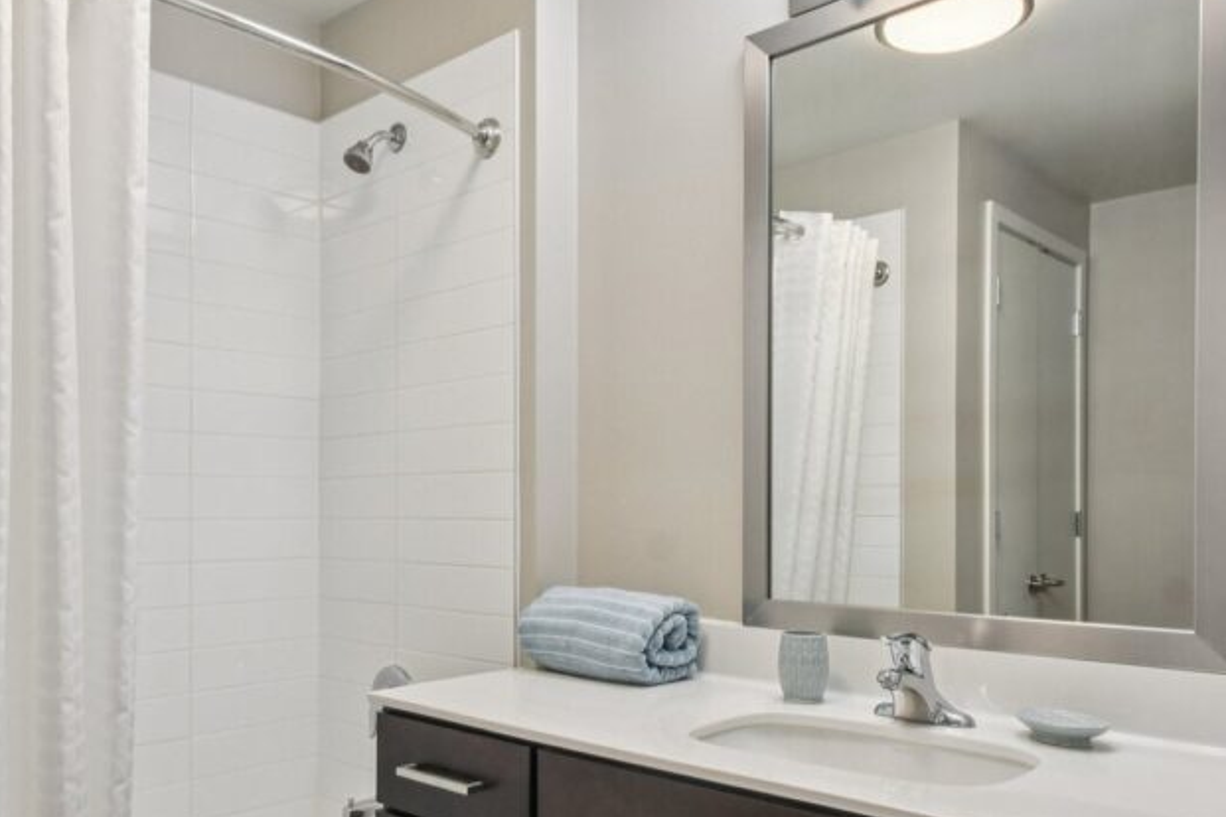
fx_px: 988
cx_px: 547
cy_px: 509
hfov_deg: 63.5
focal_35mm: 29
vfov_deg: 44.6
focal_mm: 10
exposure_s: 1/13
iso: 400
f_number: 8
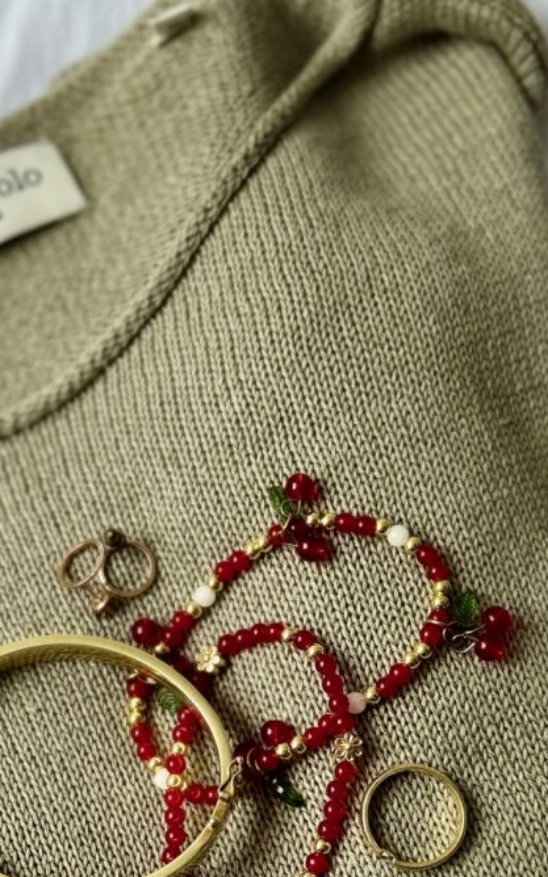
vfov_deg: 26.1
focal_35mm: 78
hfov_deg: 16.7
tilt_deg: -82.9
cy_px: 659
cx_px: 172
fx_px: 1865
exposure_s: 1/174
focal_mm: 6.76
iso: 50
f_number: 1.78
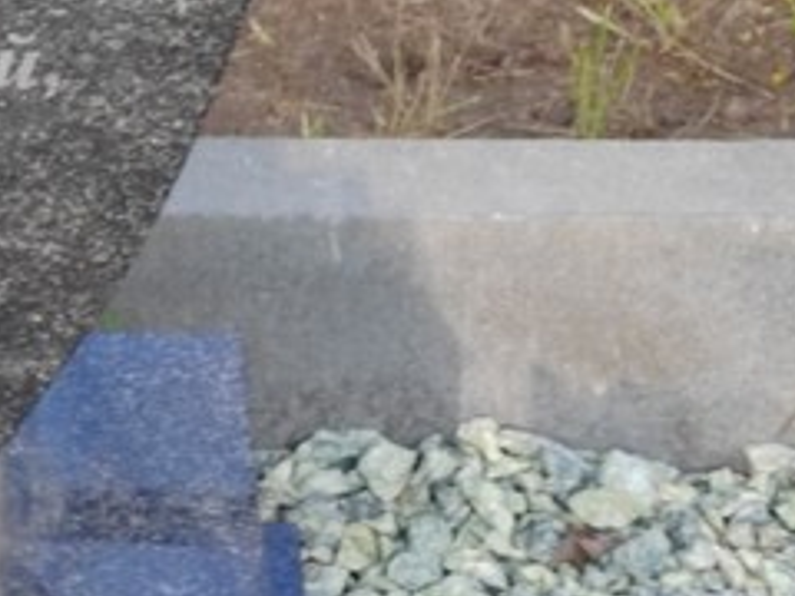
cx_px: -348
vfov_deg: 6.9
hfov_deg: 9.1
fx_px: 4892
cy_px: -232
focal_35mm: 213
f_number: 1.9
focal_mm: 5.52
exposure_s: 1/240
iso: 100
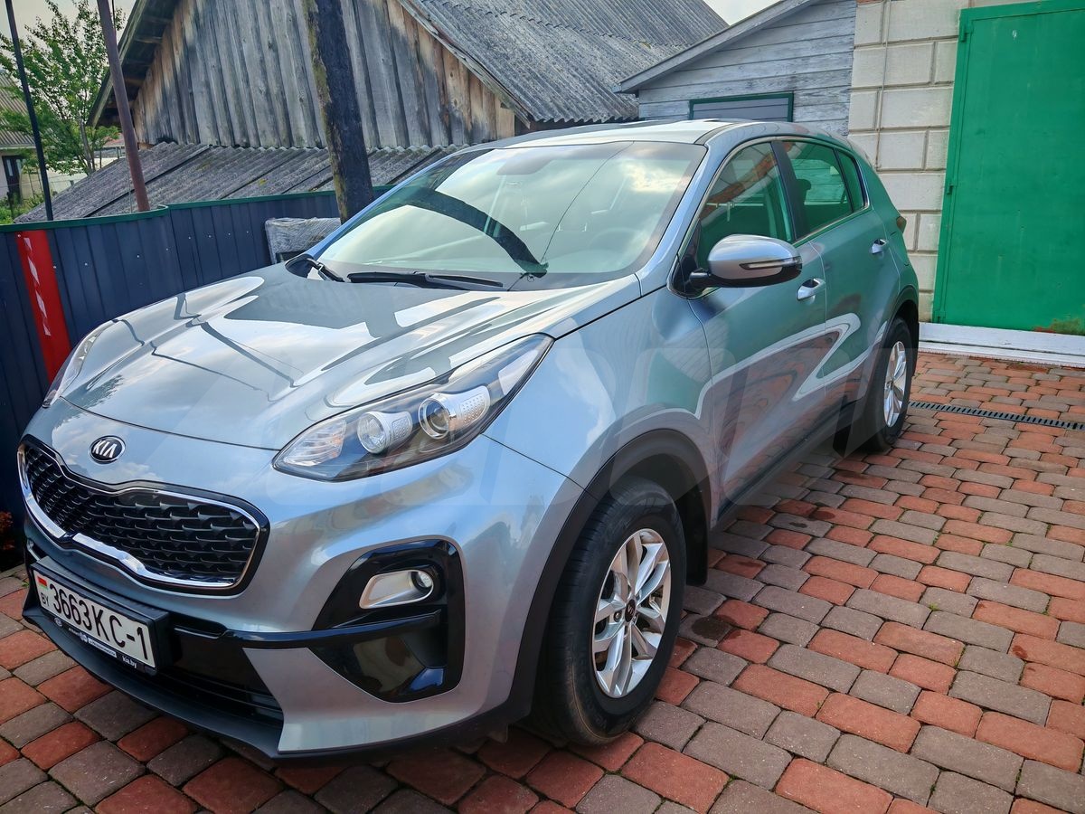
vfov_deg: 51.4
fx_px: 846
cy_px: 407
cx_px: 542
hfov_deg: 65.3
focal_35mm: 27
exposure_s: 1/980
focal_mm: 6.67
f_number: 1.9
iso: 50
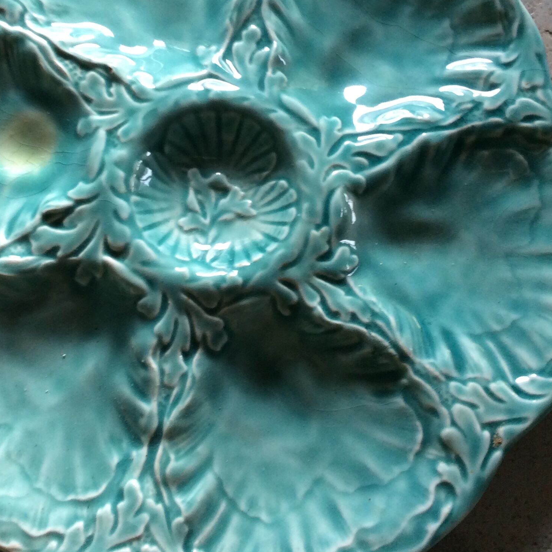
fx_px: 902
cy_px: 213
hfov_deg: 33.9
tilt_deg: -73.6
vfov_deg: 33.9
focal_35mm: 50
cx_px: 216
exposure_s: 1/25
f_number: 2.4
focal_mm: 3.3
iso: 50
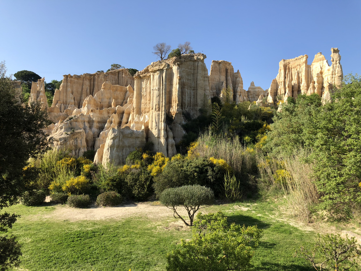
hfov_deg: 63.4
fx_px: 292
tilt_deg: +3.9
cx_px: 180
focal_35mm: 28
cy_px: 136
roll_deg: -0.5
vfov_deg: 49.7
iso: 20
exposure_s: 1/1116
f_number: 1.8
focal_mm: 4
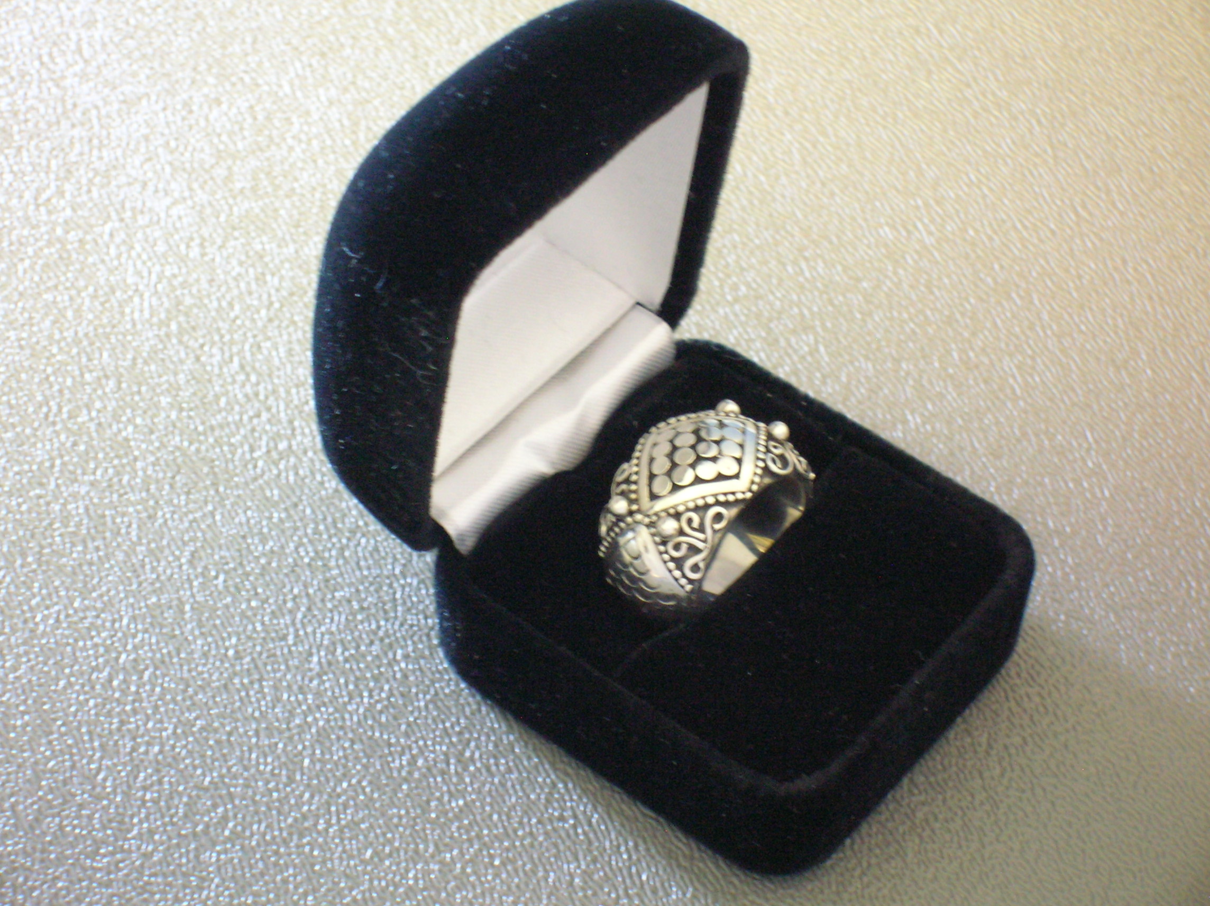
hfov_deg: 19.3
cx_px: 605
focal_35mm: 102
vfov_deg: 14.5
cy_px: 453
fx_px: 3562
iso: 200
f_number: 4.9
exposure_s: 1/2.7
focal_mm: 17.1
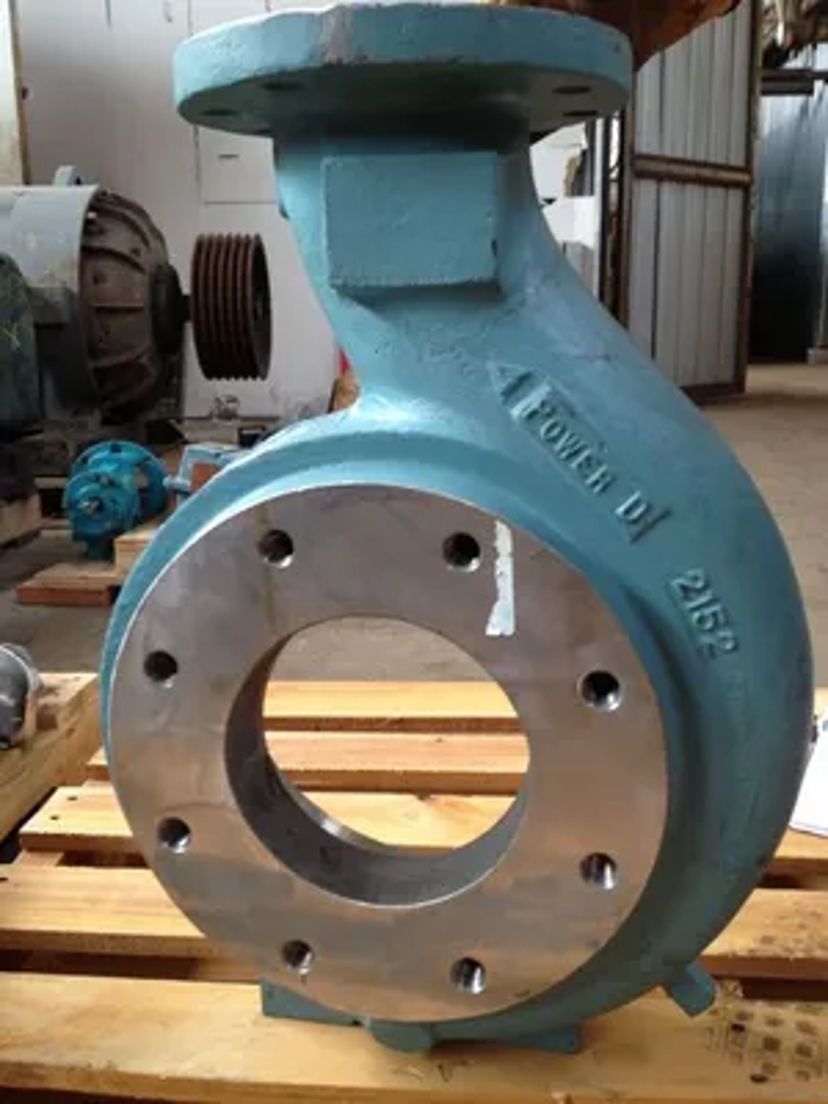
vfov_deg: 52.6
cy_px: 552
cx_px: 414
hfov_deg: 40.7
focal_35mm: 35
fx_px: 1116
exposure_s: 1/20
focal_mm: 4.28
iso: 64
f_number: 2.4
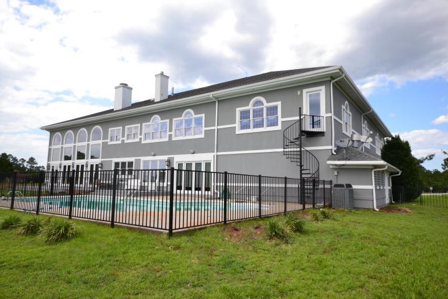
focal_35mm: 22
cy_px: 150
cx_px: 224
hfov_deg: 77.3
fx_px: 280
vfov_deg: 56.1
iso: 400
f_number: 11
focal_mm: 15
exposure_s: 1/400
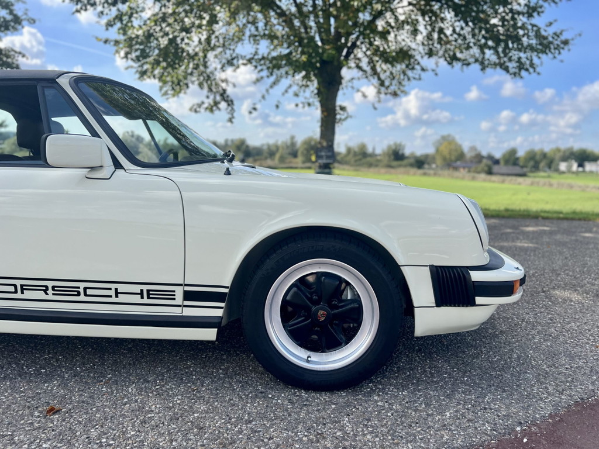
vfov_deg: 53.1
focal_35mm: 26
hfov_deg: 67.3
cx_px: 300
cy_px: 224
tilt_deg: -8.9
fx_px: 450
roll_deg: -1.6
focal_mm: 5.7
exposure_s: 1/3571
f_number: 1.5
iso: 50
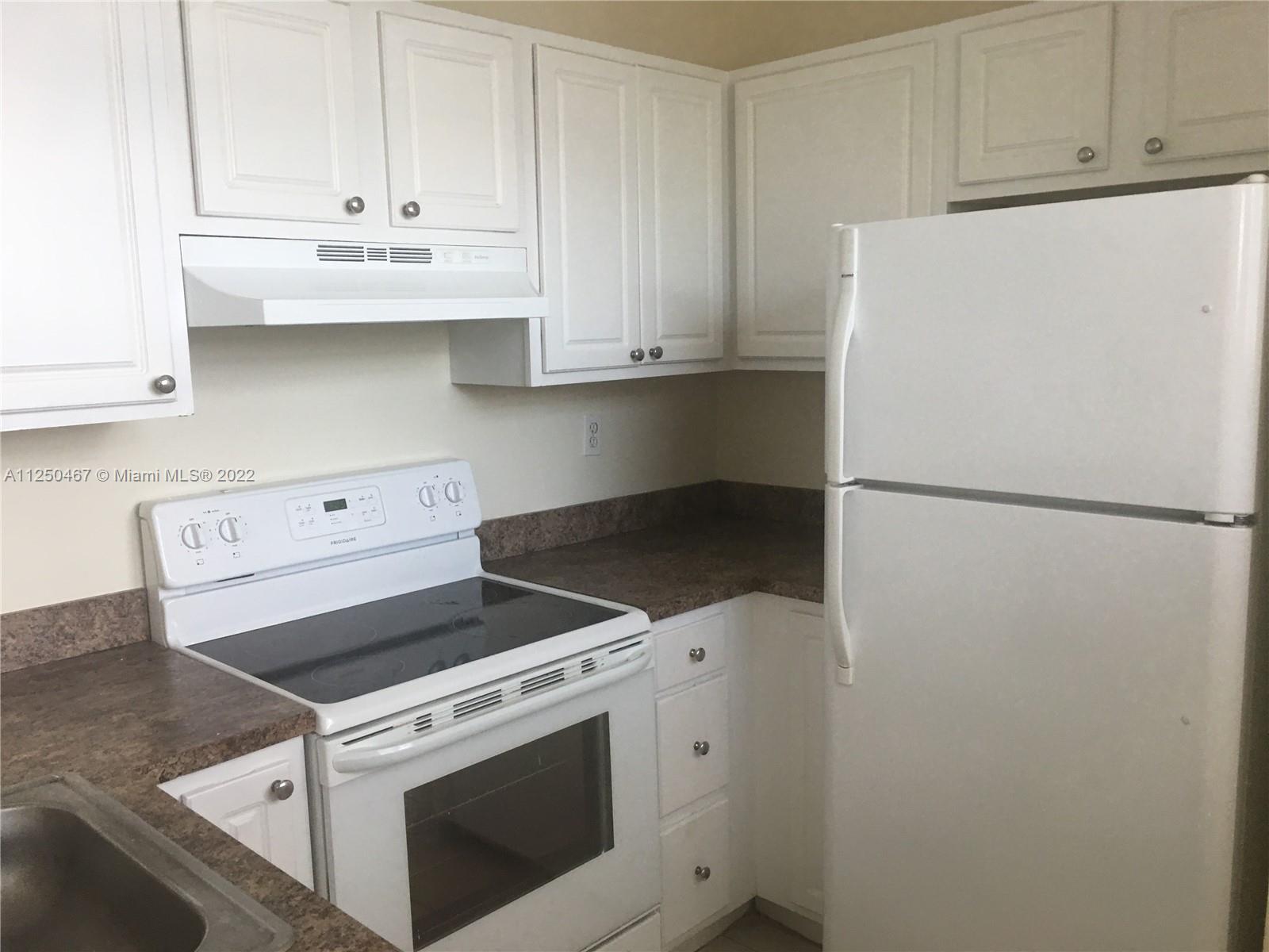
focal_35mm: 29
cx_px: 634
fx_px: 1063
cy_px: 476
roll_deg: +2.0
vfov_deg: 48.2
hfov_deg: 61.7
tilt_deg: -8.5
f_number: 2.2
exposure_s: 1/30
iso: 40
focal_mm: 4.15
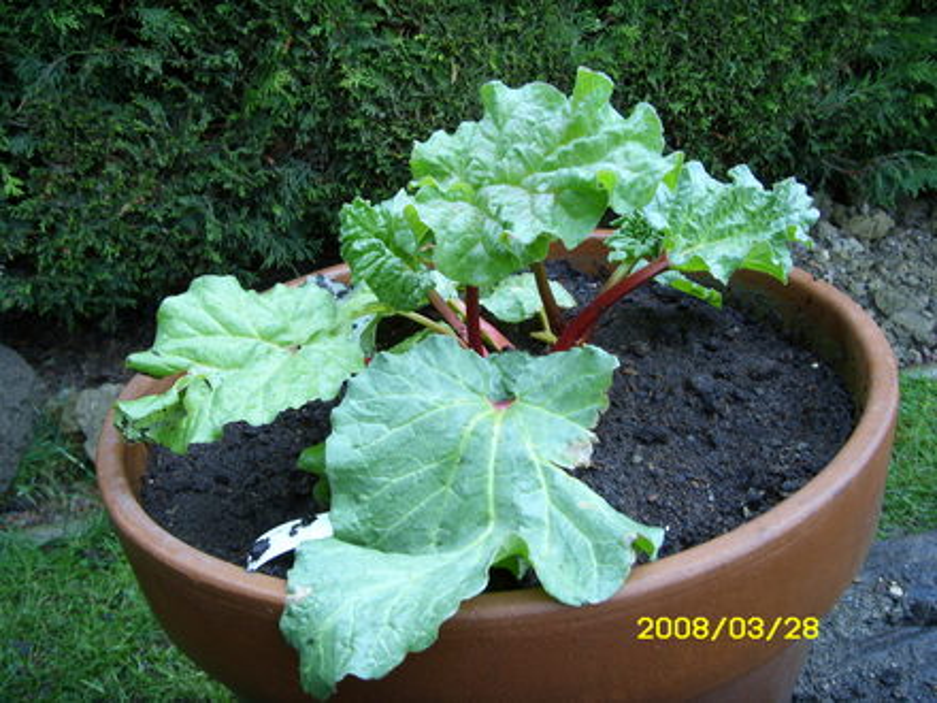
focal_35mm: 31
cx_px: 468
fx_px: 839
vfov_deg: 45.4
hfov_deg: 58.4
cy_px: 352
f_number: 3.5
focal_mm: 6.3
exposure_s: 1/47
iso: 50
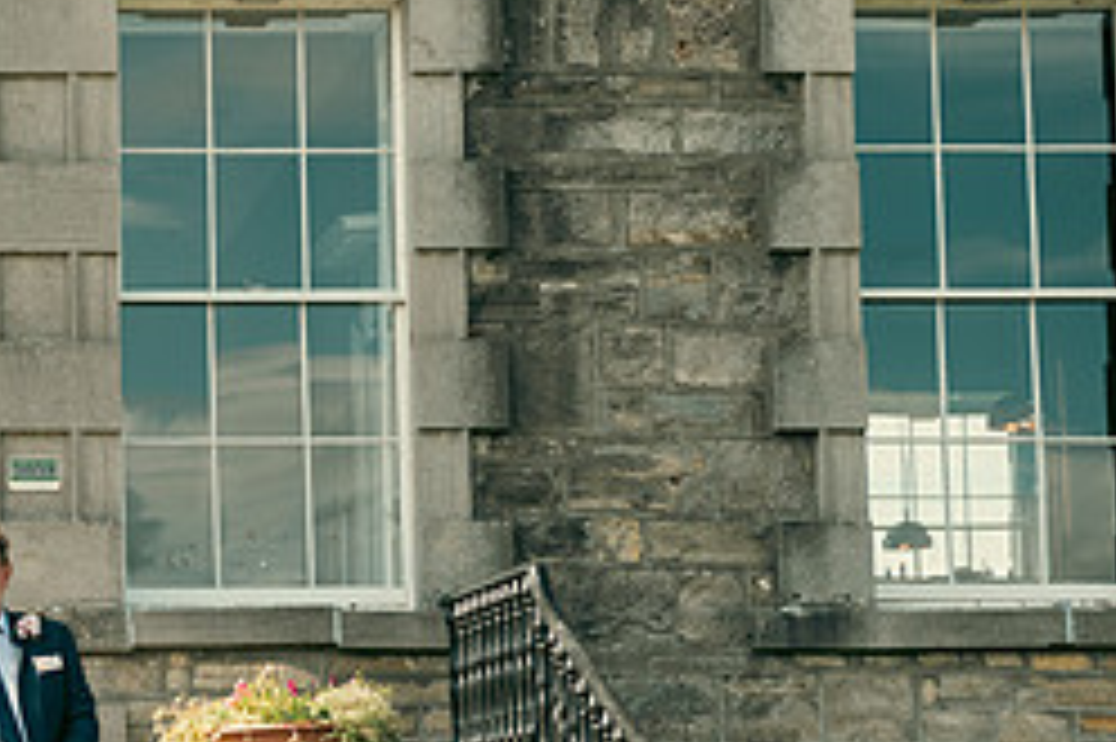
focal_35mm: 131
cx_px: -180
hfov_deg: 15.2
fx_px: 4058
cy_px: 367
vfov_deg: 10.5
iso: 160
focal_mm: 56
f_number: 5.6
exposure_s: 1/320
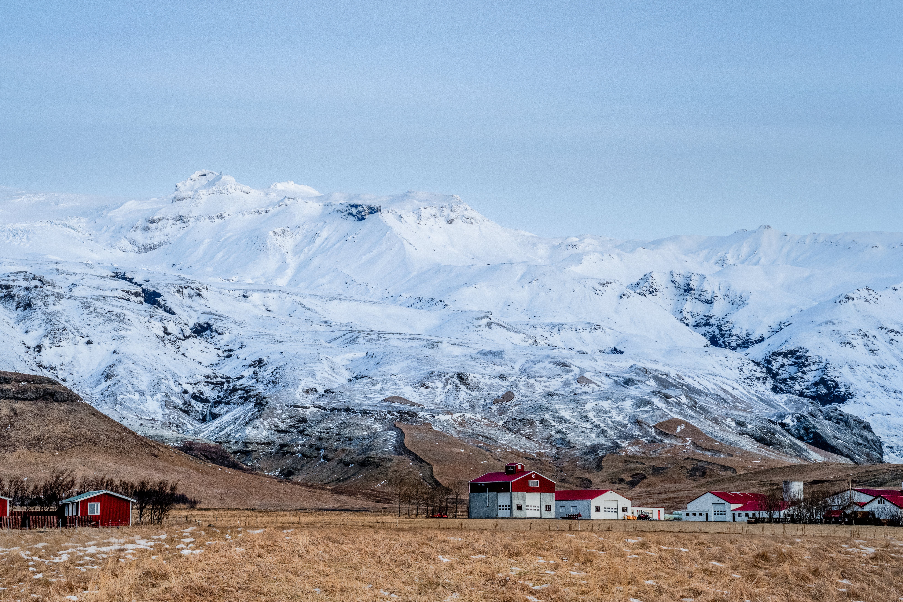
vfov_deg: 15.5
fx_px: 2207
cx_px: 375
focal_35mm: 88
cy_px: 283
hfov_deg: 23.1
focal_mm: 70
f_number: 14
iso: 800
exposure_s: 1/125
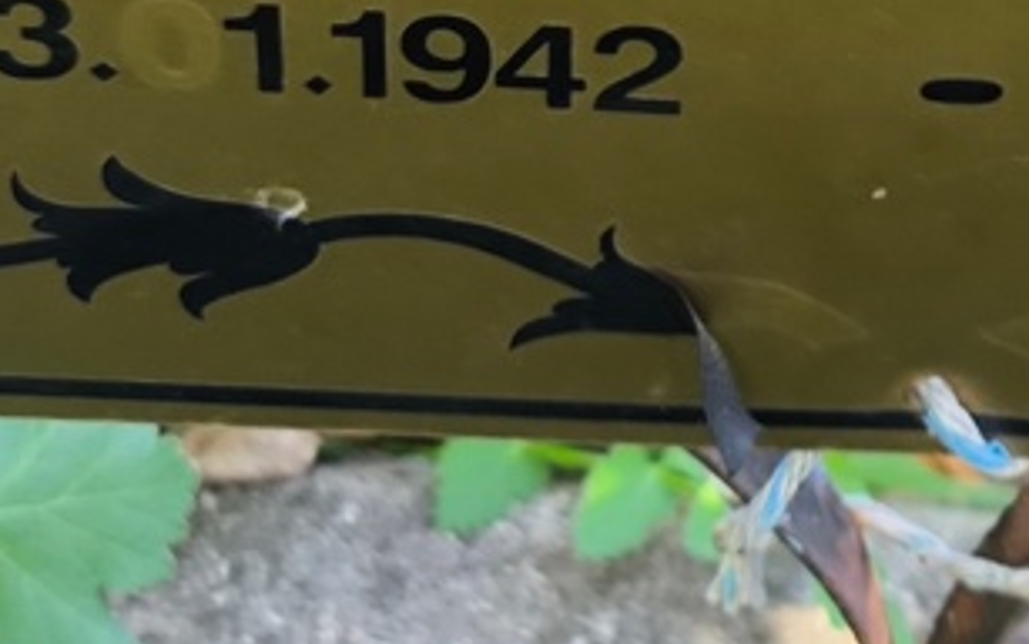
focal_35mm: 138
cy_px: -238
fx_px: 3871
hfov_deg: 14.9
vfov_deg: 9.3
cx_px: 1007
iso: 50
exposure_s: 1/100
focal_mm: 4.71
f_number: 1.7
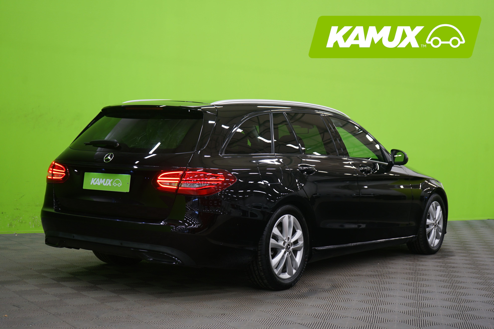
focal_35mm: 54
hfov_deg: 36.9
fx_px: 741
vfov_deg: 25.1
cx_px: 247
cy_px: 164
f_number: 5
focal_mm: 54
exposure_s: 1/8
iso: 400
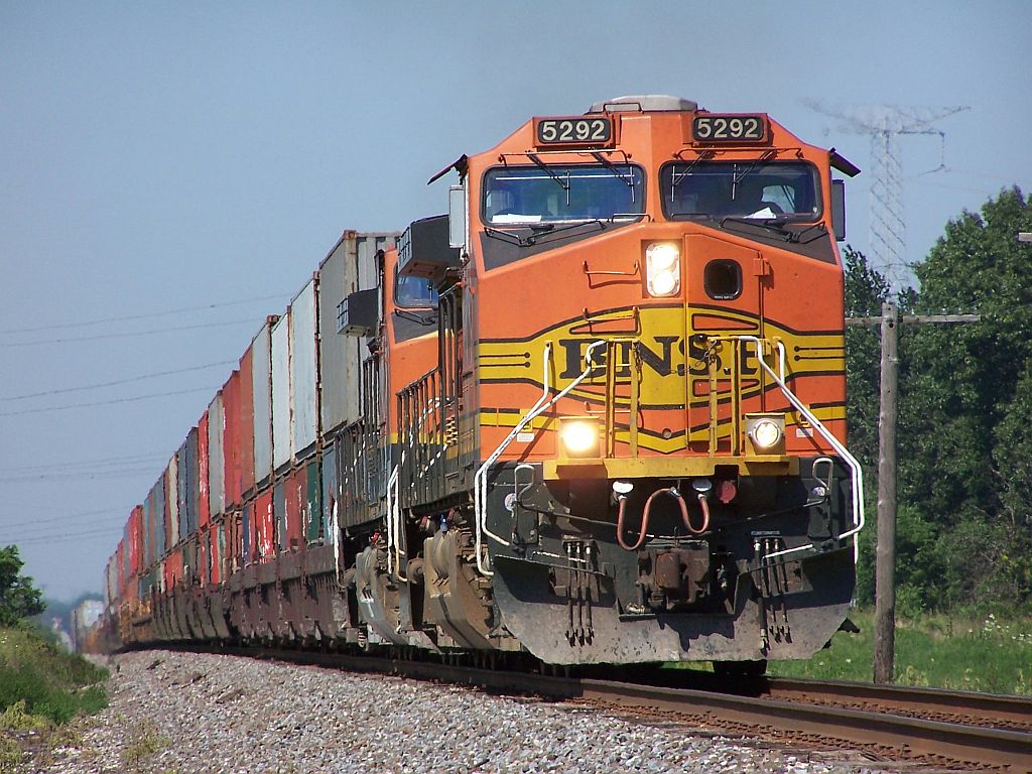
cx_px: 516
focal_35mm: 380
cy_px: 387
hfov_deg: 5.2
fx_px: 11329
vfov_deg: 3.9
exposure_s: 1/500
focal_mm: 63
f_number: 5
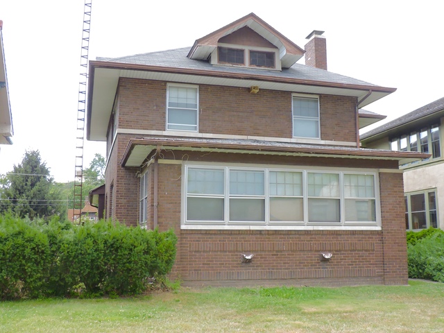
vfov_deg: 36.0
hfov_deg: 46.8
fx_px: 513
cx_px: 222
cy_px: 166
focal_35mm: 40
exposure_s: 1/640
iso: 500
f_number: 3.3
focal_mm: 7.1
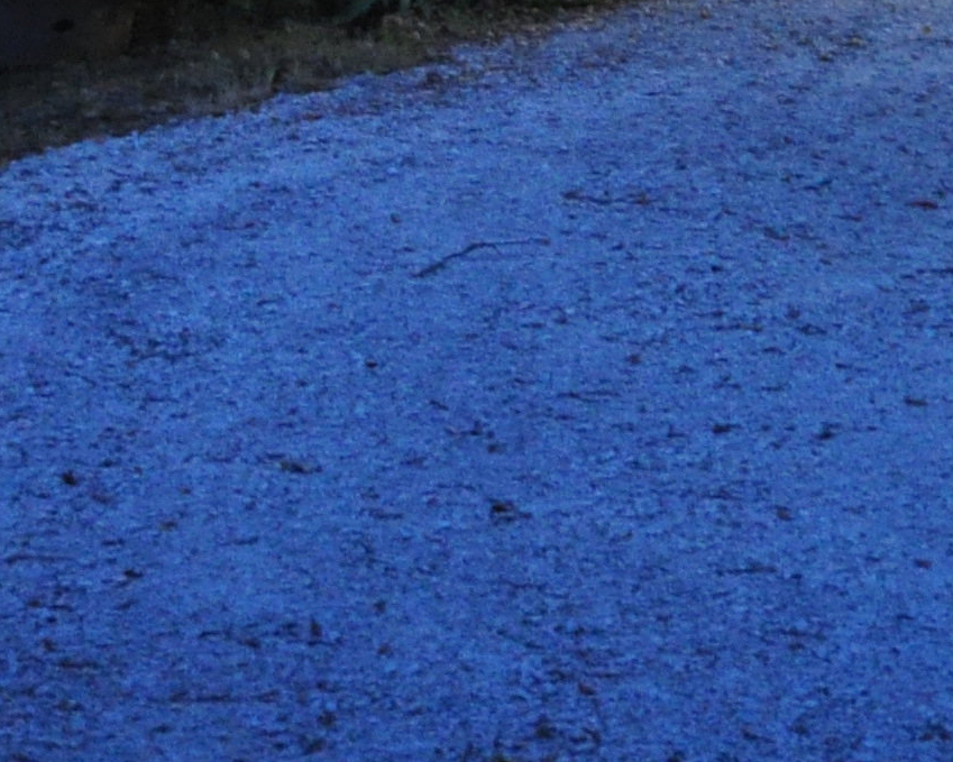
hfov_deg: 13.5
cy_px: -411
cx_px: 740
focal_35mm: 142
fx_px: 4005
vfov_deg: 10.5
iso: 1600
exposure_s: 1/4
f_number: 3.8
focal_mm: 20
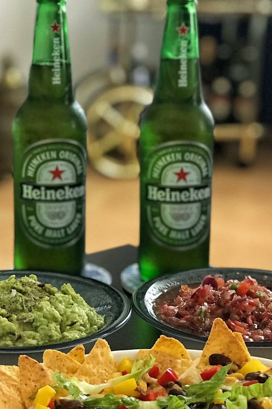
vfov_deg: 23.1
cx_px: 130
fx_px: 997
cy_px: 245
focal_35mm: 88
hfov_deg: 15.5
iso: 500
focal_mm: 6.6
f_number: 2.8
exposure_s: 1/50
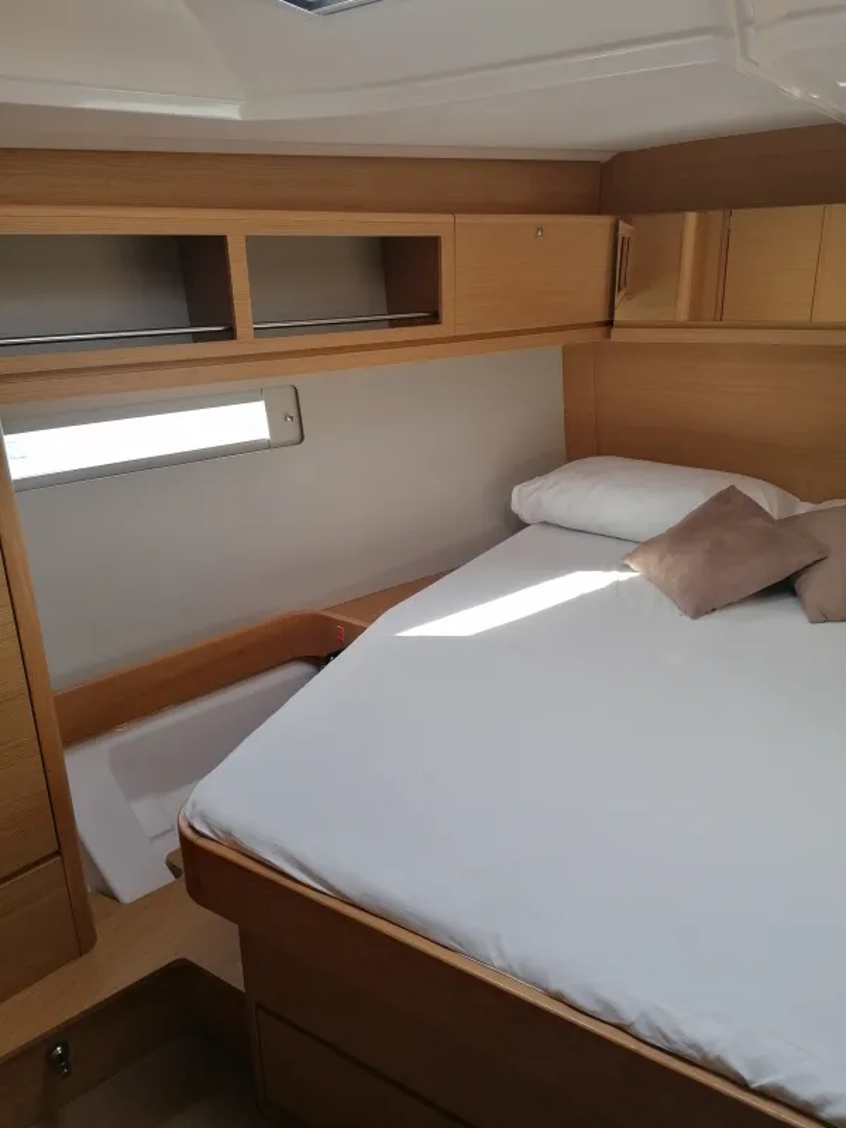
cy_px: 564
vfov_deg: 65.3
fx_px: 880
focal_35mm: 27
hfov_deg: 51.4
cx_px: 423
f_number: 1.8
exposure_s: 1/50
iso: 50
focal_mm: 4.75
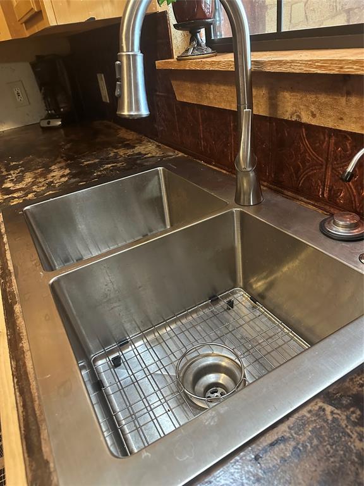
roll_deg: +7.2
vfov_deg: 71.6
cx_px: 182
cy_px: 243
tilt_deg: -31.0
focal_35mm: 24
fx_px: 336
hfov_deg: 56.8
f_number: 1.78
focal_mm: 6.86
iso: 800
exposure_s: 1/60
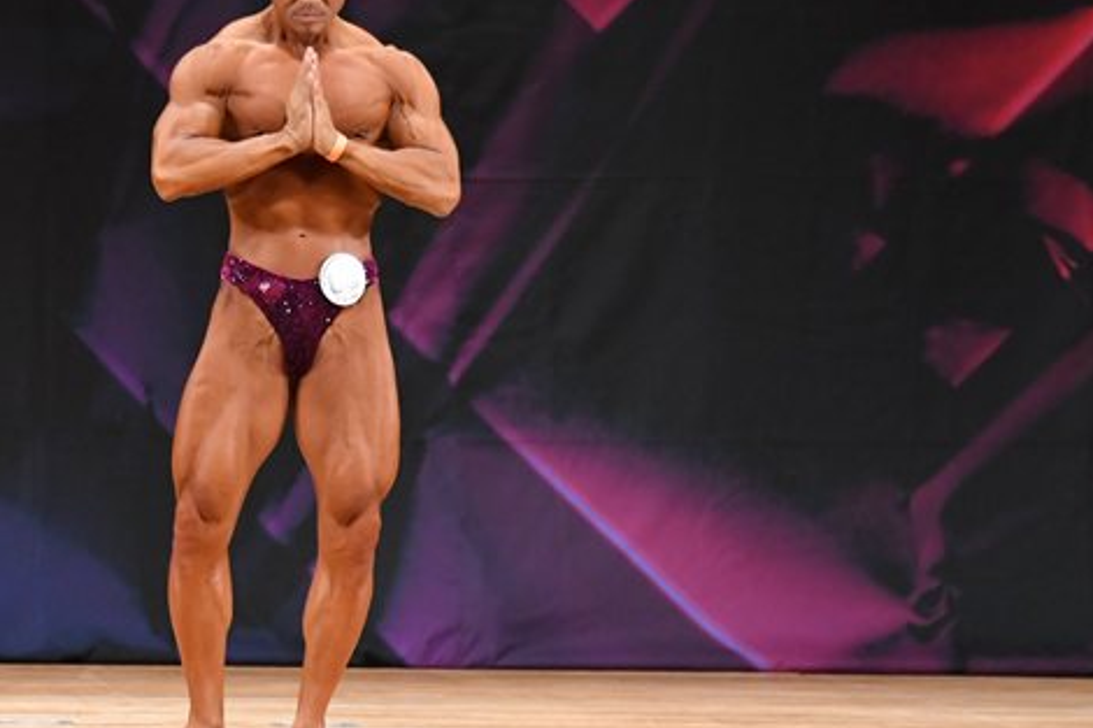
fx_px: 11259
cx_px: 264
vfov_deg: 3.7
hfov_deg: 5.6
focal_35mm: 371
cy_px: 330
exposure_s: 1/400
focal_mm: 150
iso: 3200
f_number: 5.6
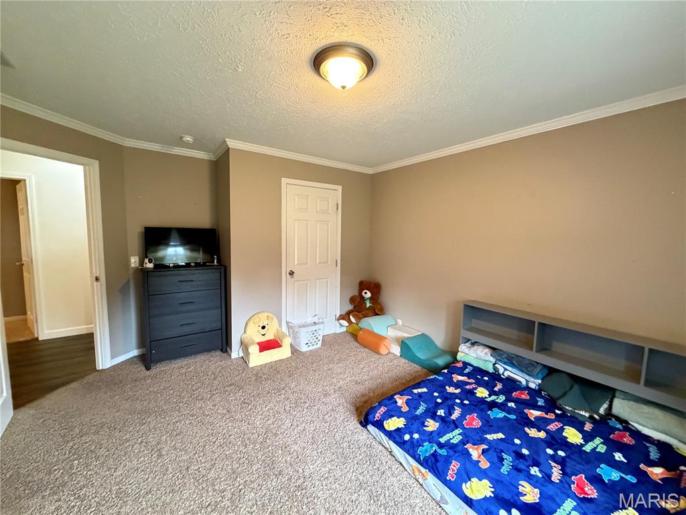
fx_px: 277
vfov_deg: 85.7
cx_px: 343
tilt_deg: -4.2
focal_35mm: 14
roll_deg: -0.7
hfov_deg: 102.1
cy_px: 258
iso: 1000
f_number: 2.2
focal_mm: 2.22
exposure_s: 1/60
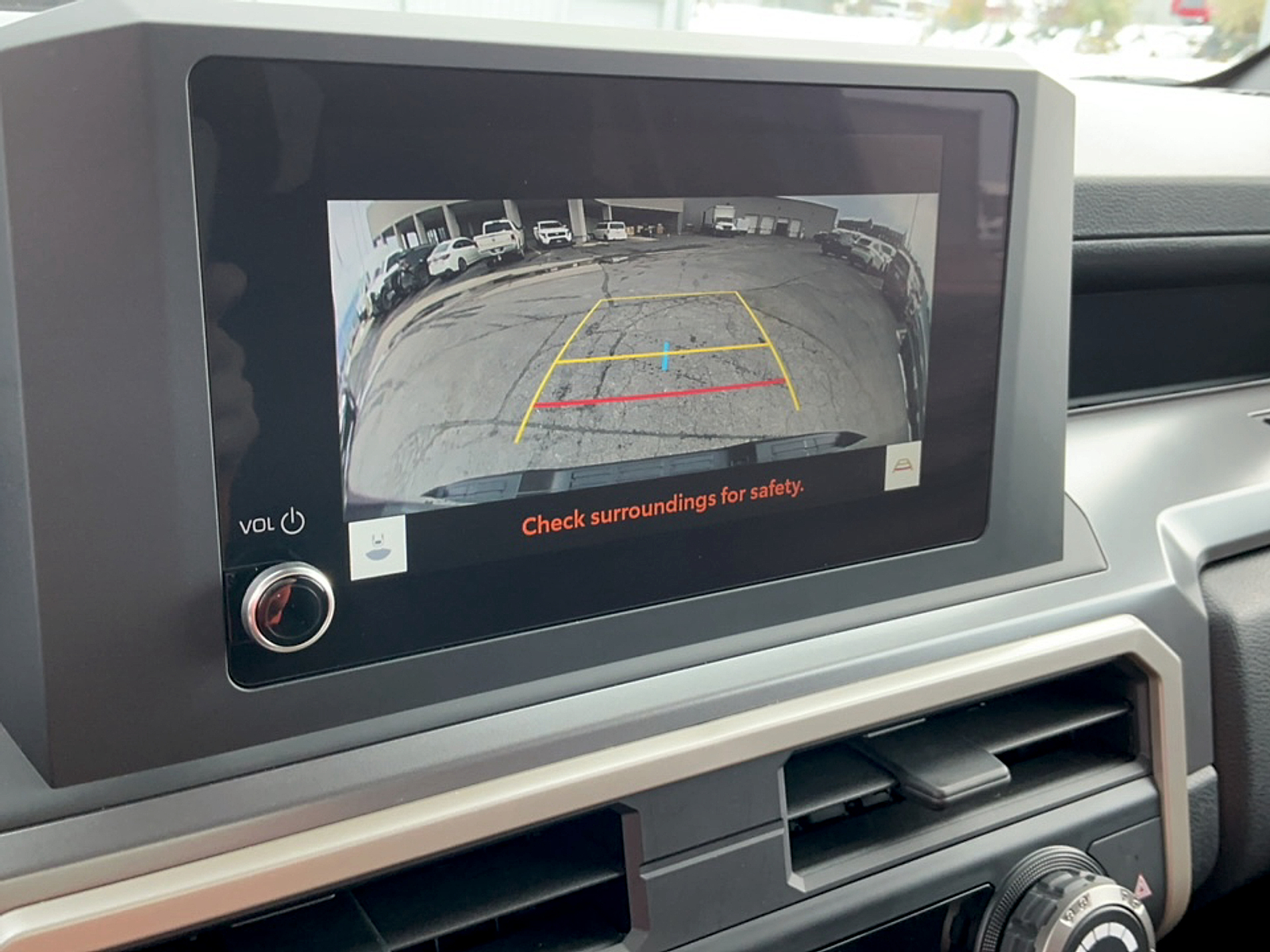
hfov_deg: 60.0
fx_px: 1101
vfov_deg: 46.8
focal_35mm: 30
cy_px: 476
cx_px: 635
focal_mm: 3
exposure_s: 1/120
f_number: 1.8
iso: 50
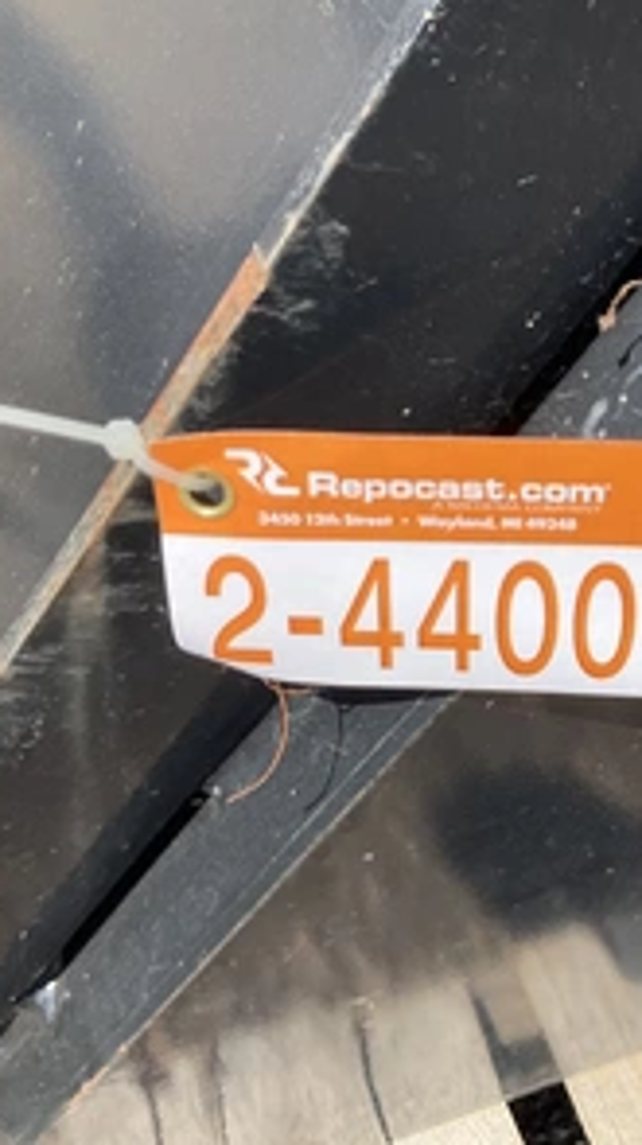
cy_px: 565
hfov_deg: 26.8
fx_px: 1304
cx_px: 568
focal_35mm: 43
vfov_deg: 47.4
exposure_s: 1/1055
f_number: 1.8
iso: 25
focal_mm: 3
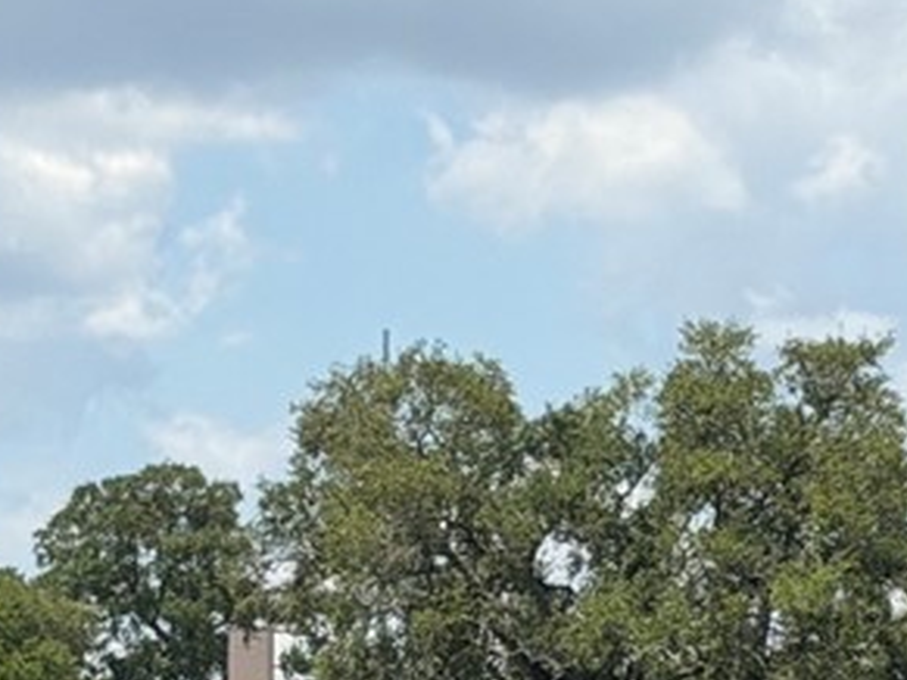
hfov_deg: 7.5
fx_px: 6914
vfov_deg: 5.6
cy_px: 886
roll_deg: +0.4
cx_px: 502
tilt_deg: +1.3
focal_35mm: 264
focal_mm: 6.76
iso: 64
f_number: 1.78
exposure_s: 1/6024
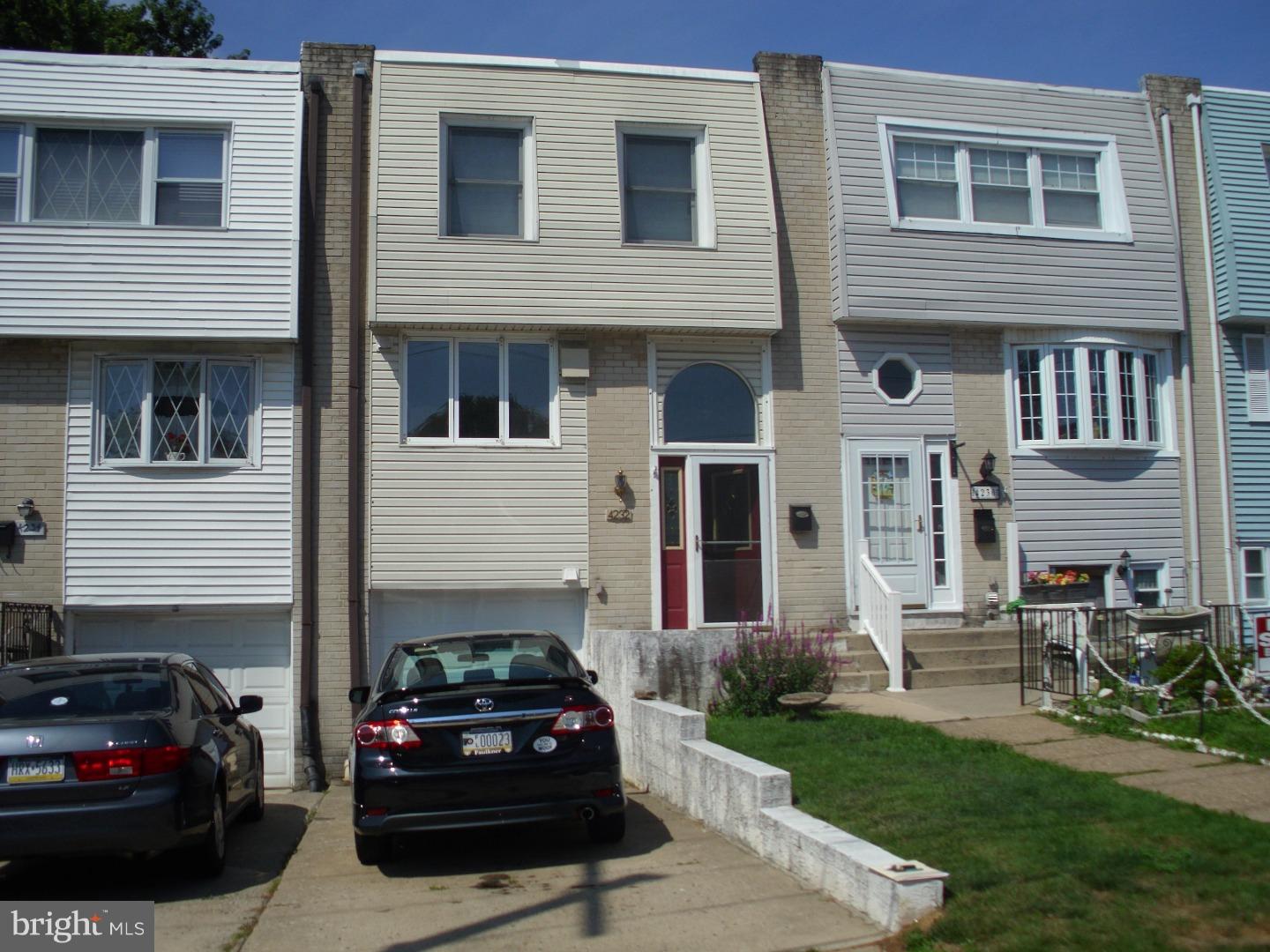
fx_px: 1394
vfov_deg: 37.7
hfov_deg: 49.0
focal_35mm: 38
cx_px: 635
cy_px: 476
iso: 50
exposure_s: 1/362
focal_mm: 6.3
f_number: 7.3
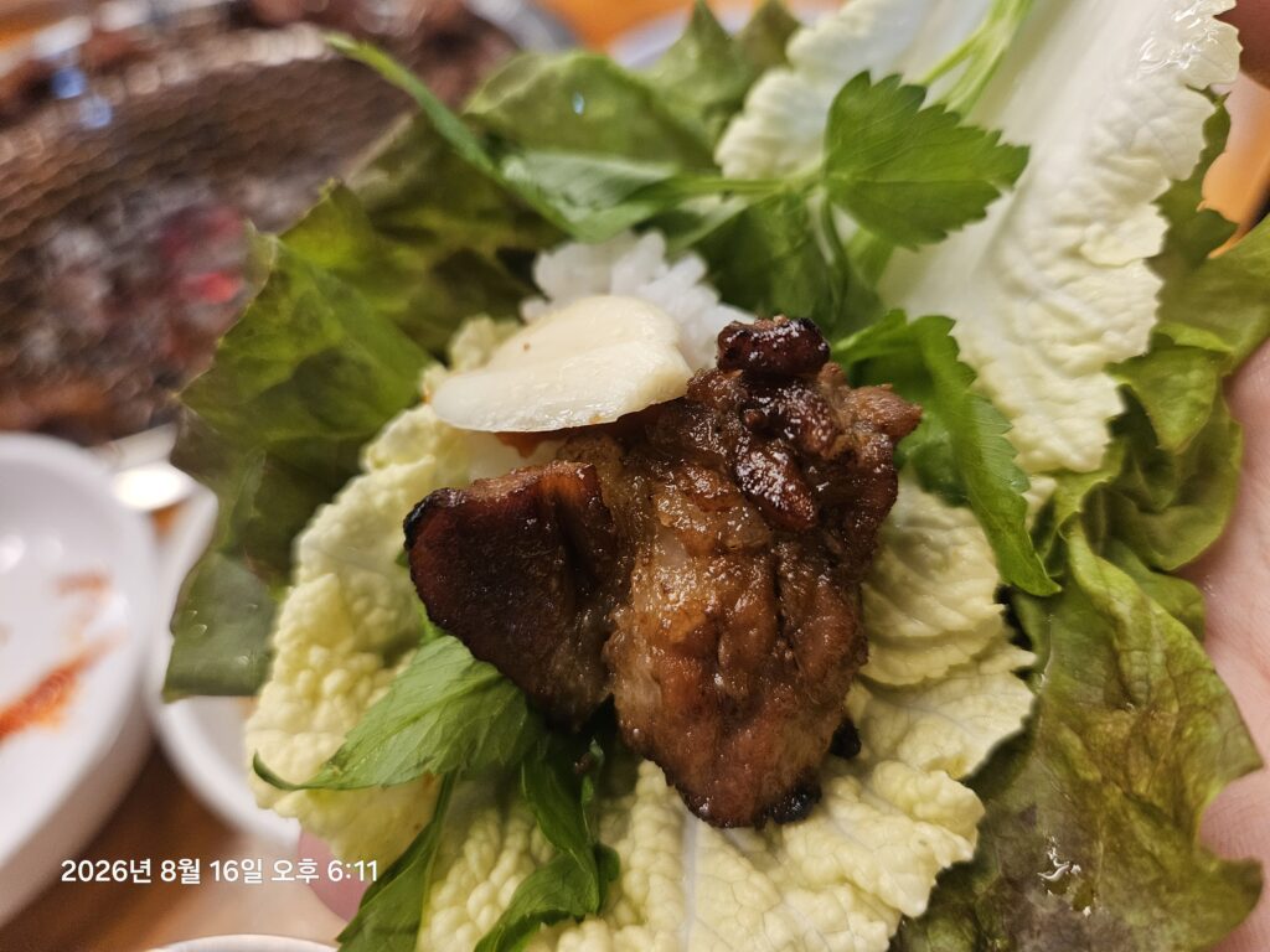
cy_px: 476
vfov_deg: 58.9
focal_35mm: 23
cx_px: 635
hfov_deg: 73.9
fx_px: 844
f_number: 1.8
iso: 400
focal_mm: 5.4
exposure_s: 1/120
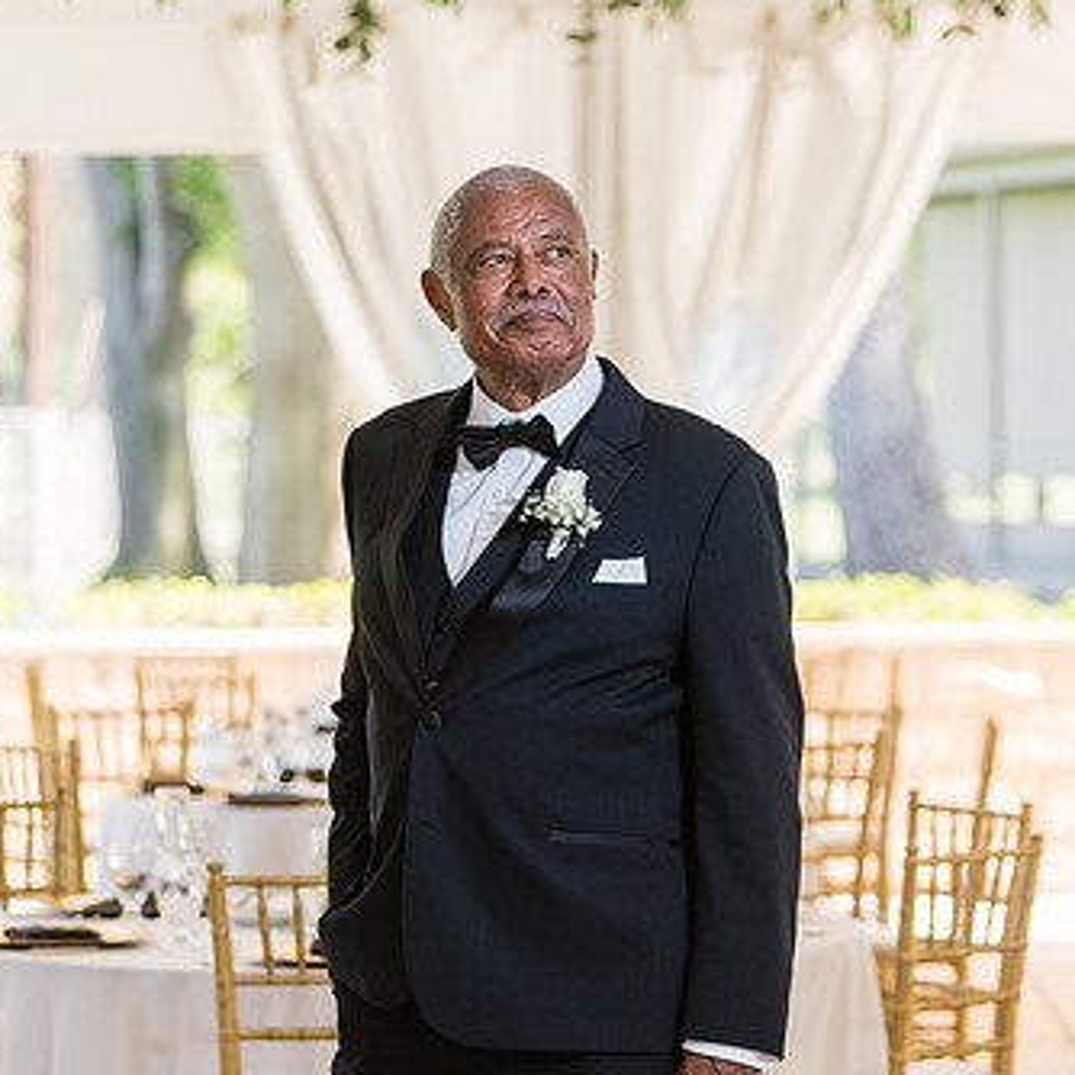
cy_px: 616
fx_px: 6640
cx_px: 628
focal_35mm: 189
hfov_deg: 9.3
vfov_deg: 9.3
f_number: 4
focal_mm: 128
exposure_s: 1/250
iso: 400
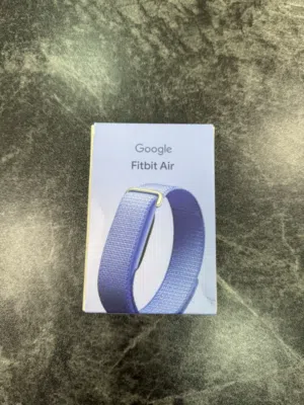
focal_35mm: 24
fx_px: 281
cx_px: 152
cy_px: 202
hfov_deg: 56.8
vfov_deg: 71.6
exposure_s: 1/50
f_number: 1.78
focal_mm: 6.76
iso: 400
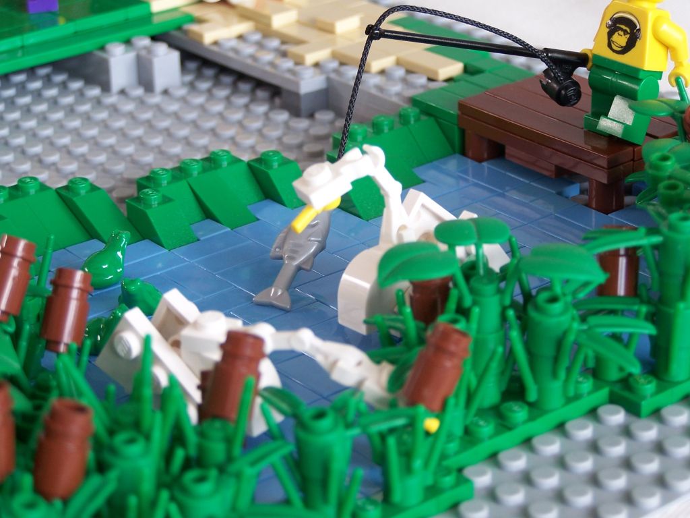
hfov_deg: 18.7
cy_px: 259
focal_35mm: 105
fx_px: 2093
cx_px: 345
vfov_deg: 14.1
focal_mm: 17.5
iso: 80
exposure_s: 1/30
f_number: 3.2
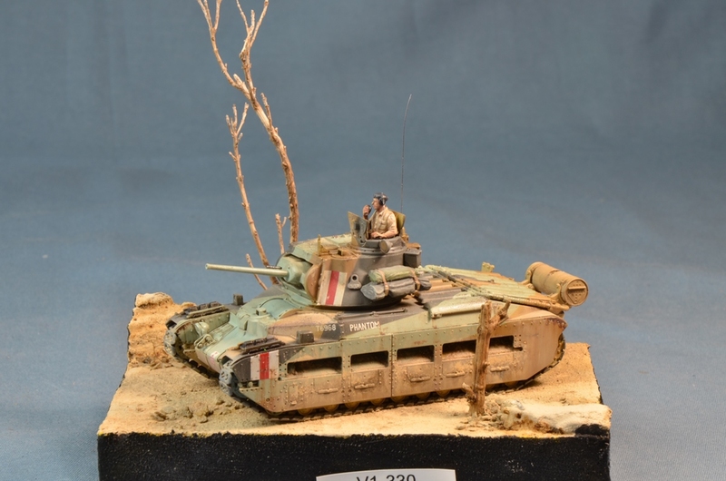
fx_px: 2566
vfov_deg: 10.7
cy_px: 240
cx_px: 363
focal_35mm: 128
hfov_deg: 16.1
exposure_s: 1/3
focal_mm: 85
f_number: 20
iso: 200
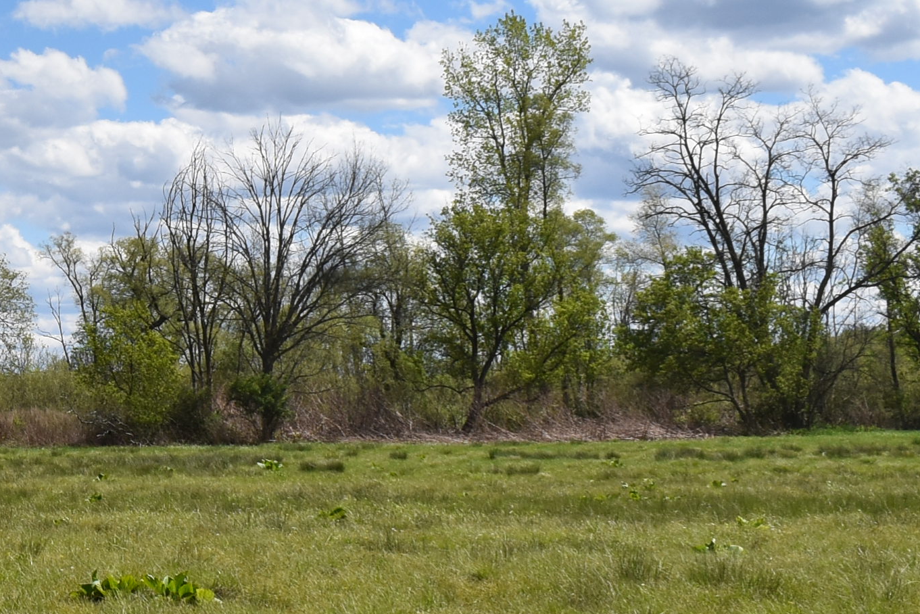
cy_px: 327
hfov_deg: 17.4
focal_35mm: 109
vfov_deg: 12.6
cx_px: -332
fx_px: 2786
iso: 200
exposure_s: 1/400
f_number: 10
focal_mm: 22
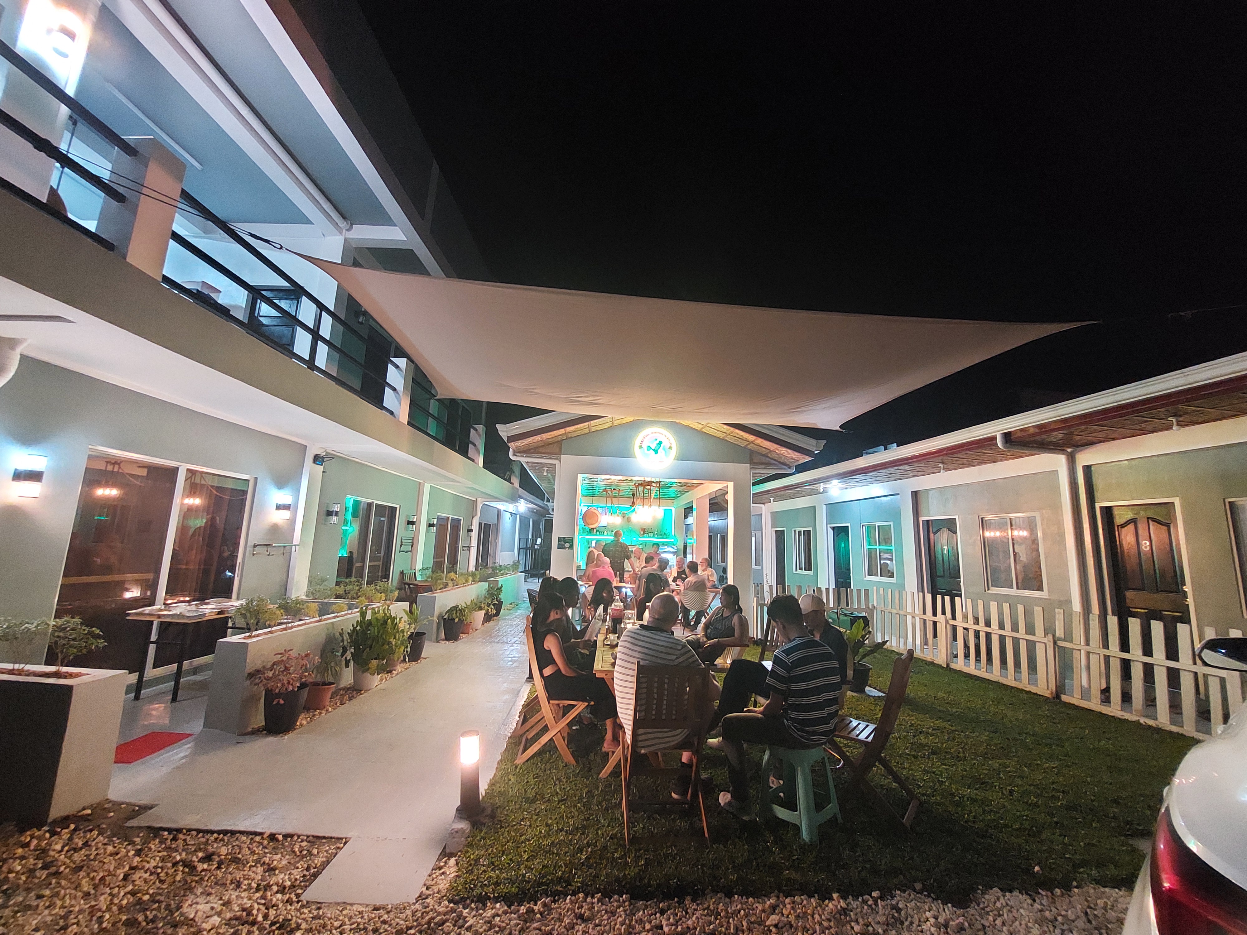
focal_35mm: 13
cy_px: 468
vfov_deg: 89.9
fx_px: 468
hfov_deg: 106.2
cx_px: 624
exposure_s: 1/15
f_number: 2.2
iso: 640
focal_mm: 1.74
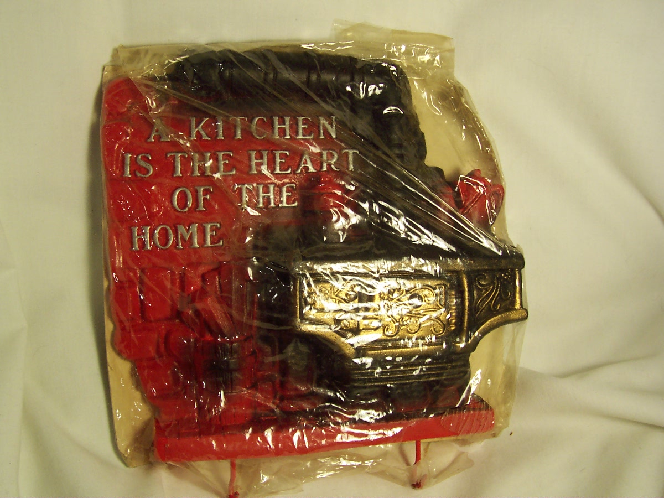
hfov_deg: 50.1
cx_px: 332
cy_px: 249
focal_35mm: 37
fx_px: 710
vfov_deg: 38.7
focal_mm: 5.6
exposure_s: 1/125
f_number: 2.8
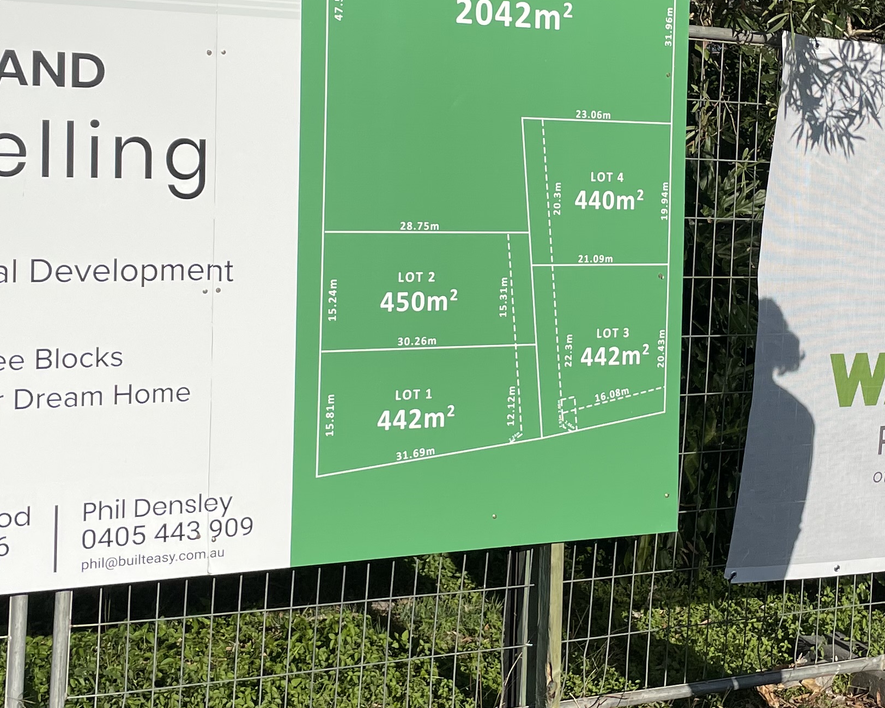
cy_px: 232
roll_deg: -1.6
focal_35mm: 63
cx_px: 580
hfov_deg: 29.8
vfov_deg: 24.1
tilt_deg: -0.8
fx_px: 1650
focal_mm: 4.2
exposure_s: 1/7813
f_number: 1.6
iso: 32
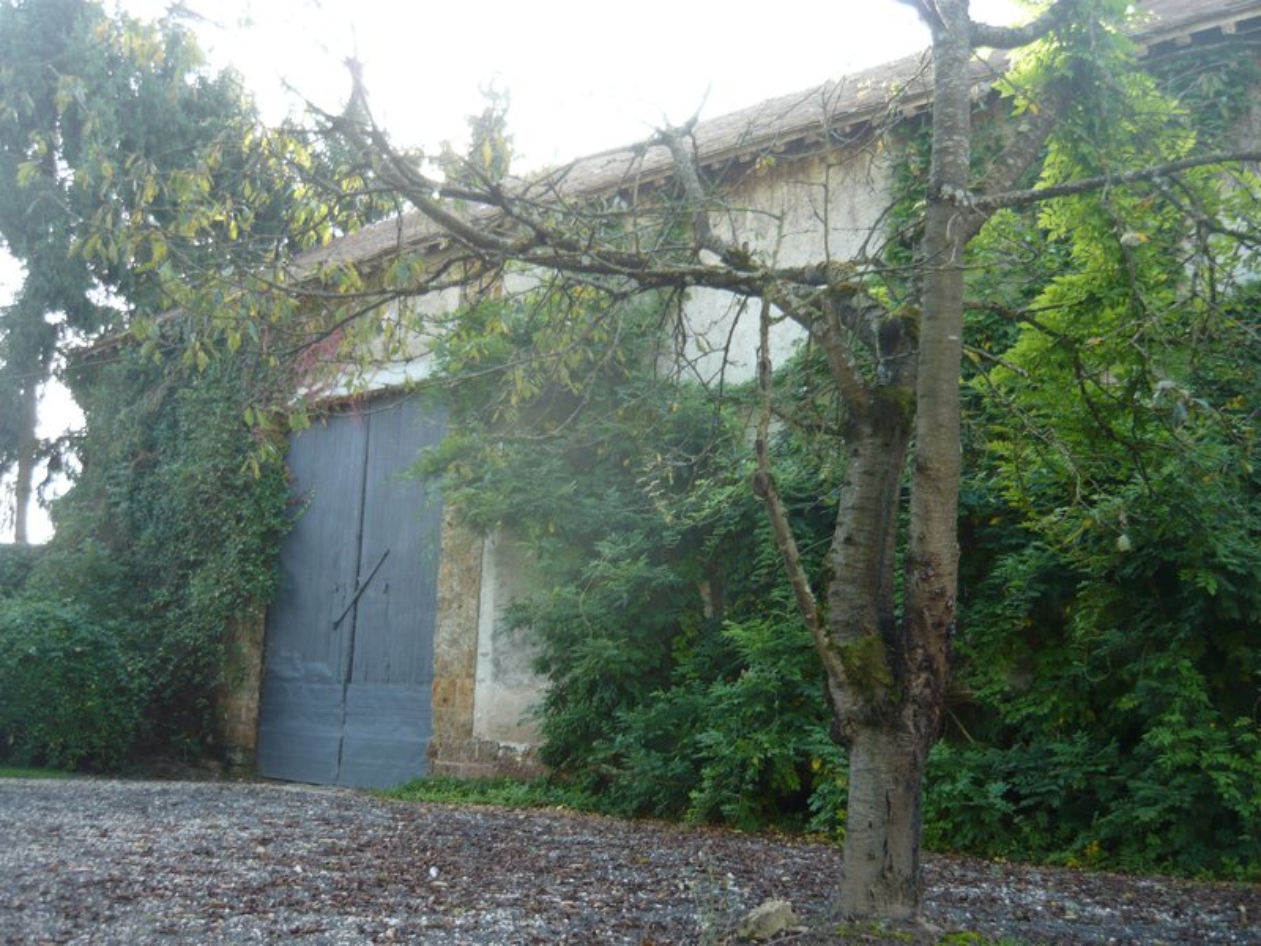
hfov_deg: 55.4
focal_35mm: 33
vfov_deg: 42.9
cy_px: 473
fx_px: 1202
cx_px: 630
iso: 100
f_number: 2.8
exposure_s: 1/80
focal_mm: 5.5
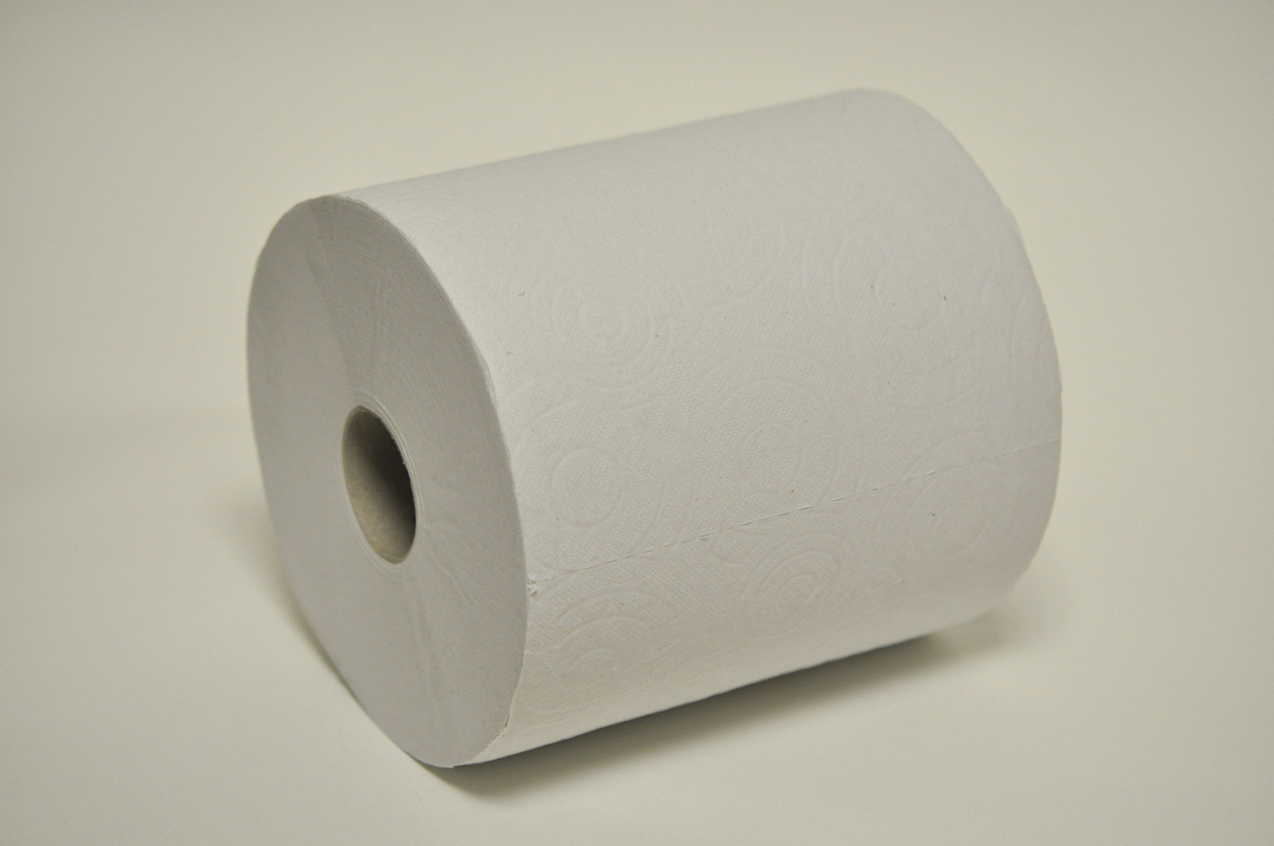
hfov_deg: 22.6
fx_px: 3181
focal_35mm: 90
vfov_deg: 15.2
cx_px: 637
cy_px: 423
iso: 800
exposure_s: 1/200
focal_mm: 60
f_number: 4
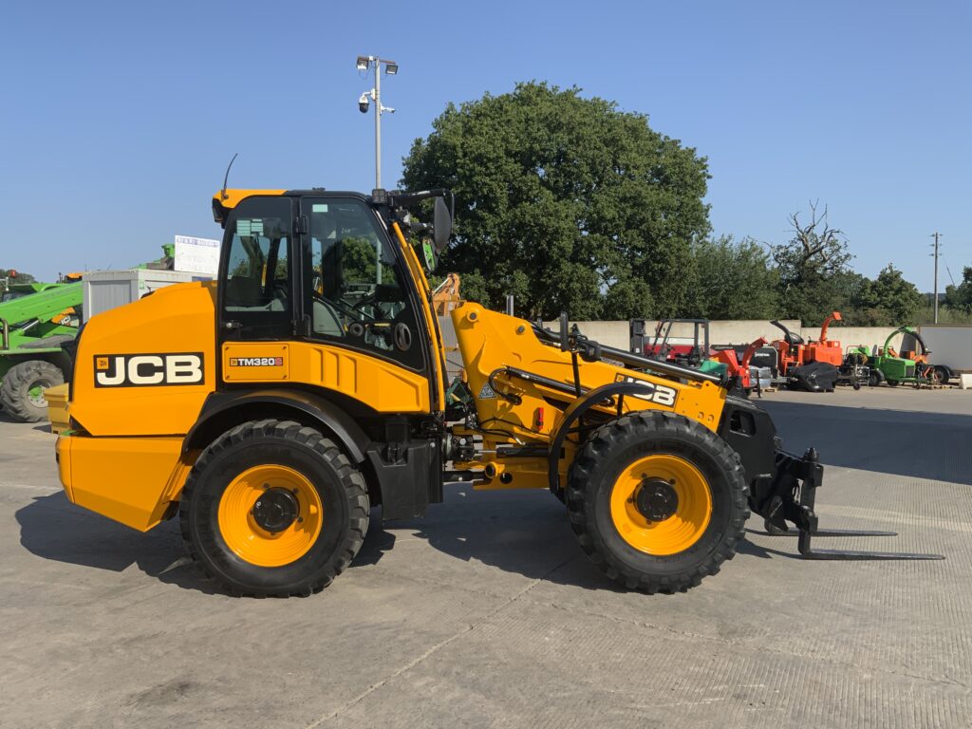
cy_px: 364
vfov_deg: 48.2
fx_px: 814
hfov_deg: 61.7
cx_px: 486
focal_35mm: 29
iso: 16
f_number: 1.8
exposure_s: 1/1730
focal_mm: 3
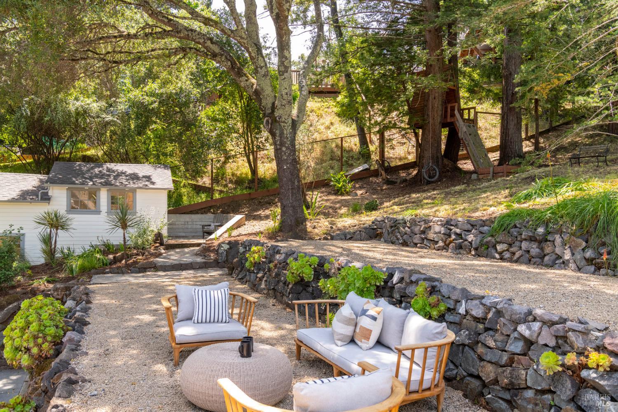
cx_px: 309
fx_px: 532
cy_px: 206
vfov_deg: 42.3
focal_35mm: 31
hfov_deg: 60.3
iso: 1000
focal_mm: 31
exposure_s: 1/250
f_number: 9
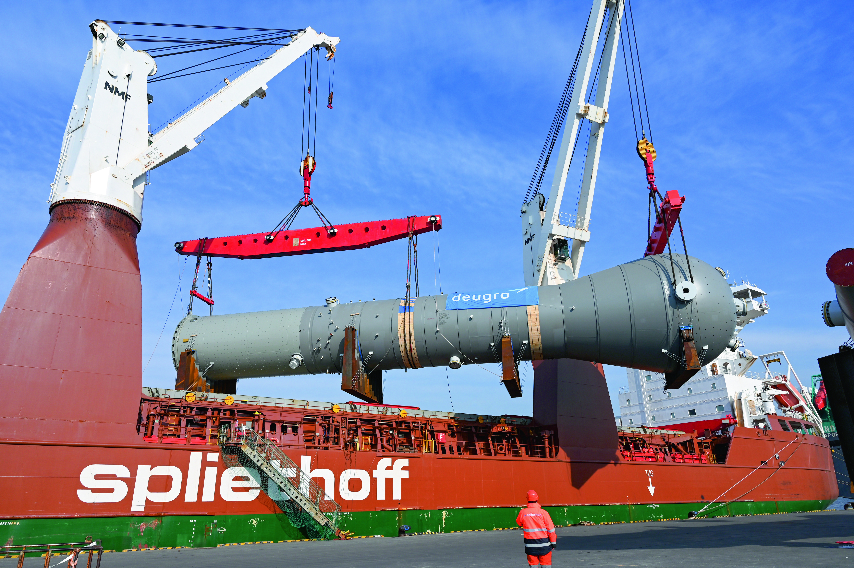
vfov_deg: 53.1
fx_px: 569
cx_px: 427
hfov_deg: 73.8
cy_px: 284
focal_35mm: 24
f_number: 9
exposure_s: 1/320
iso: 100
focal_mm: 24
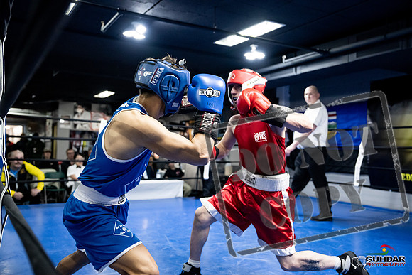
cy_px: 138
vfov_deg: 38.9
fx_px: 389
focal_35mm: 34
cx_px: 206
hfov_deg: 55.8
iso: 8000
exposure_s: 1/1000
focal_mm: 34
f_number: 2.8
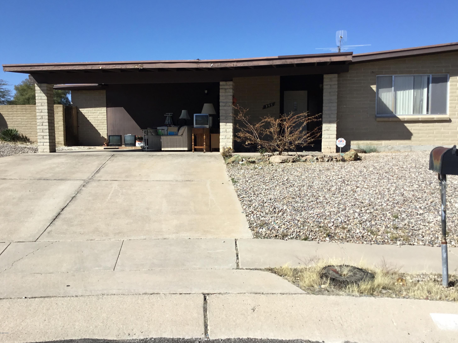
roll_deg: +0.5
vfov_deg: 44.2
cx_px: 231
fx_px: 423
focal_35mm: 32
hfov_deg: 56.8
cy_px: 167
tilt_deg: -4.2
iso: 25
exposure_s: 1/1631
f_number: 2.4
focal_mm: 3.3
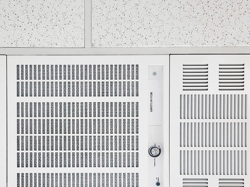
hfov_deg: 45.2
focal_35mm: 41
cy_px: 135
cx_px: 86
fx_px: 296
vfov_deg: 34.5
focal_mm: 5.4
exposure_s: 1/39
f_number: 1.8
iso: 320
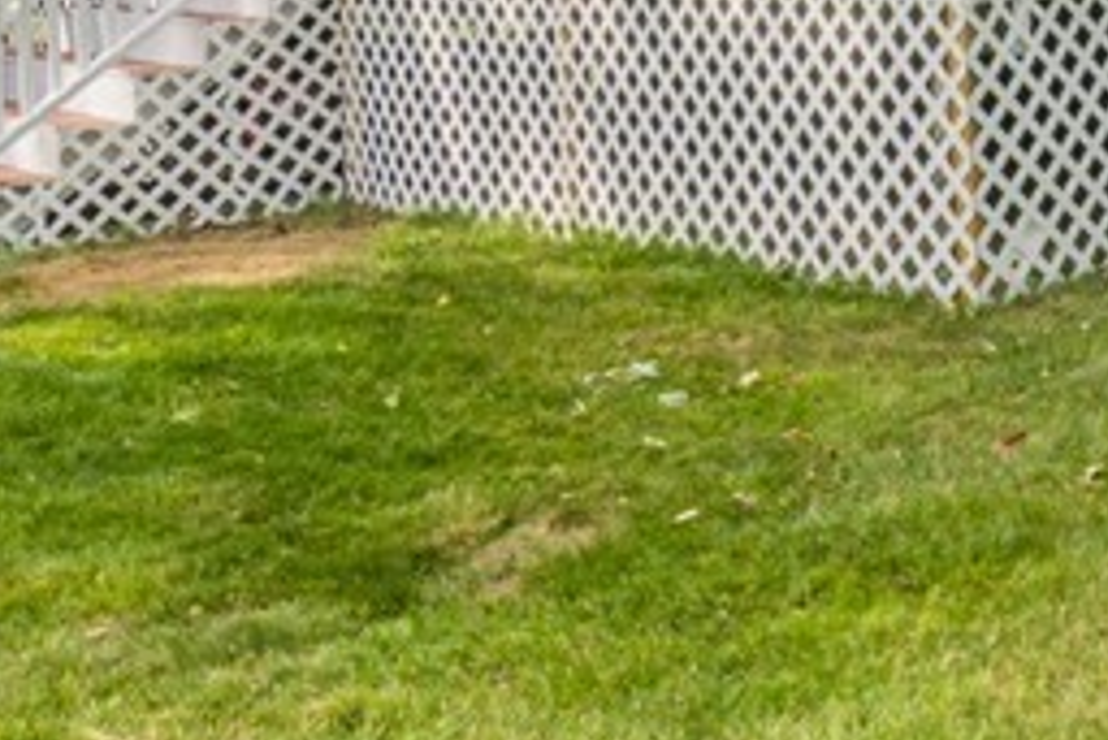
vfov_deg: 20.2
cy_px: -296
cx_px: 1376
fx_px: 1848
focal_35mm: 60
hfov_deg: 28.4
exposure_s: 1/50
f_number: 14
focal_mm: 10
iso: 100
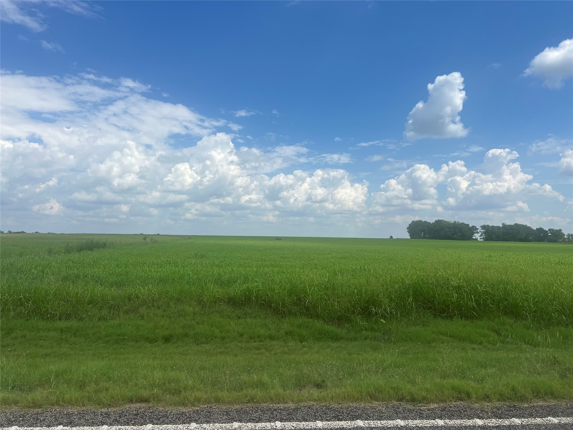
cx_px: 286
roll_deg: -0.9
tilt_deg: +1.9
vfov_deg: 53.1
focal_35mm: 26
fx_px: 430
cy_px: 215
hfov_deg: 67.3
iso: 50
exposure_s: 1/6993
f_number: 1.5
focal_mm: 5.7
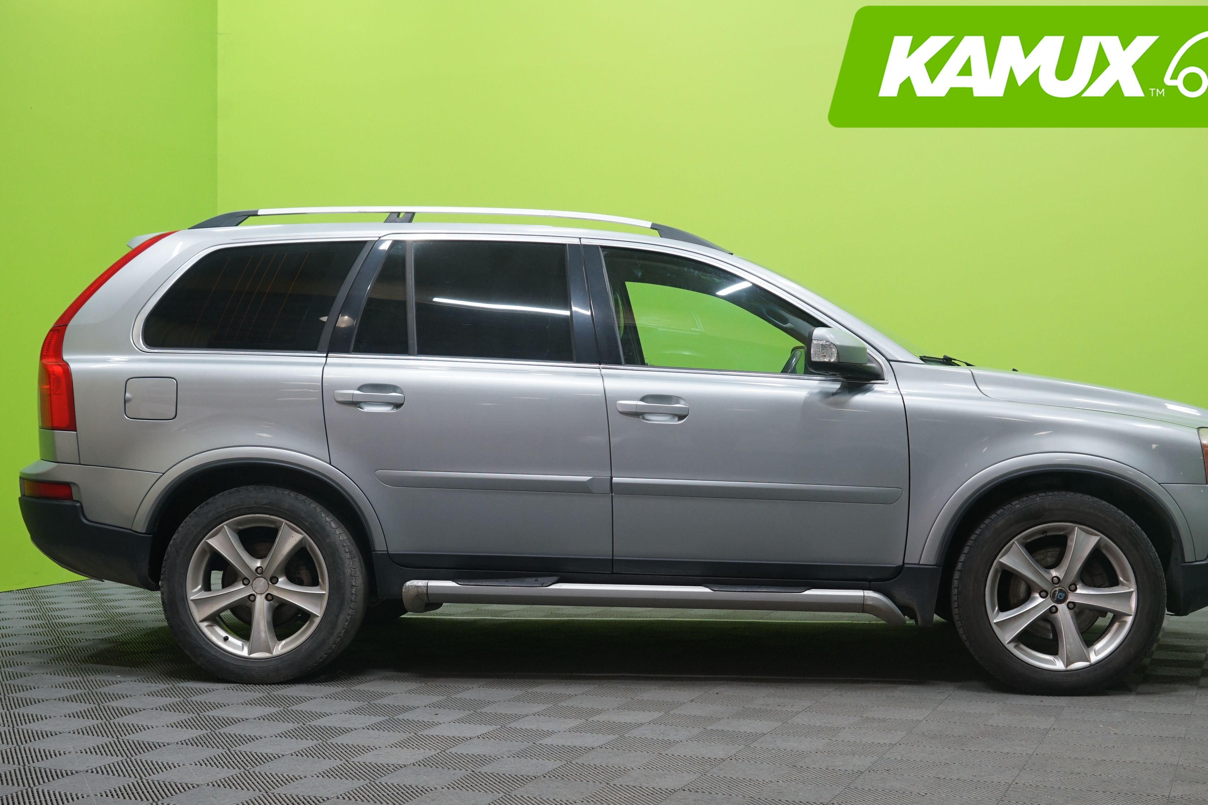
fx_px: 1577
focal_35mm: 47
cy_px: 433
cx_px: 649
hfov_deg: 41.9
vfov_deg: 28.6
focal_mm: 40
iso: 800
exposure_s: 1/25
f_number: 5.6
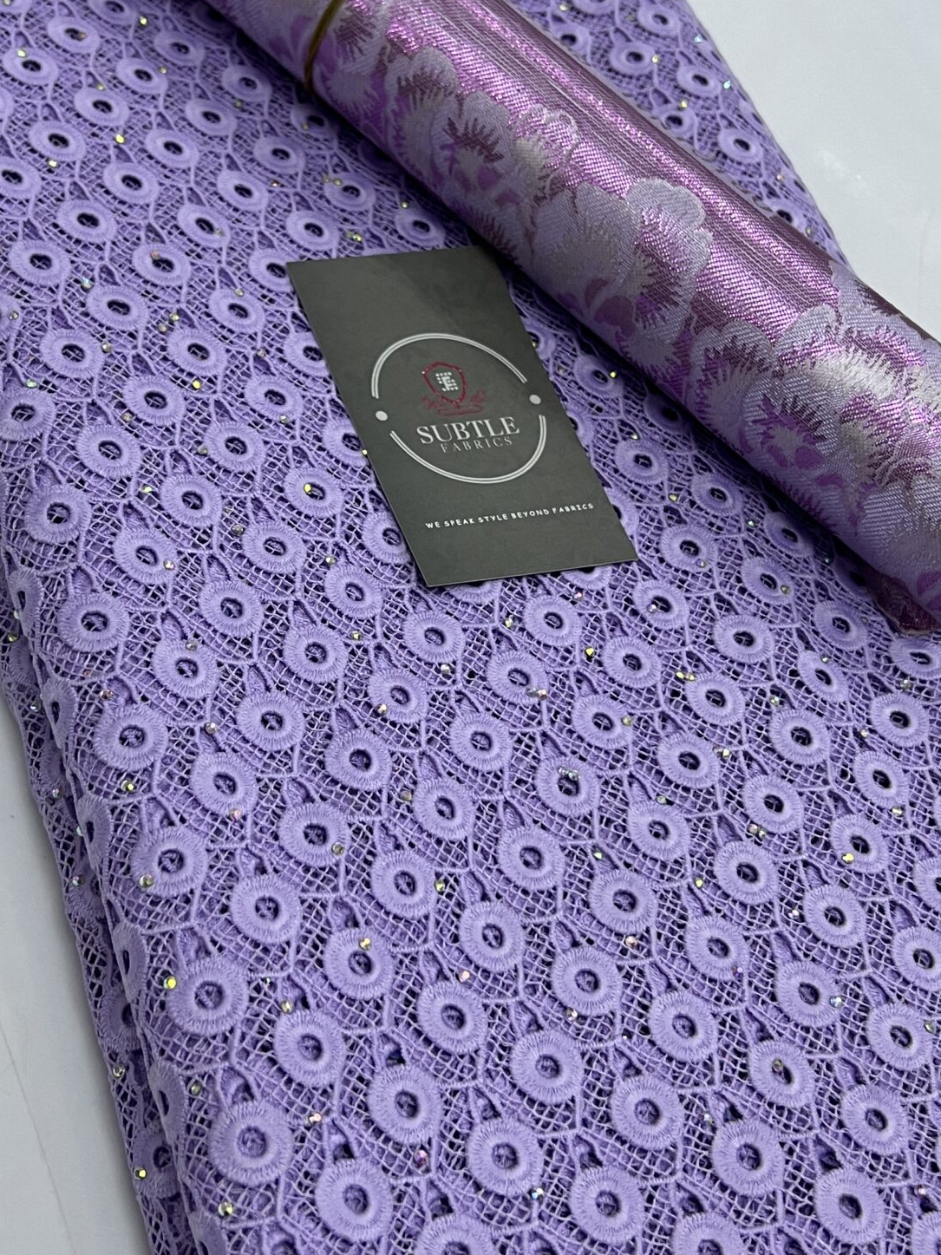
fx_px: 1668
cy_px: 620
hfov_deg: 31.4
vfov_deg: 41.2
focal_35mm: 46
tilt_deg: -51.1
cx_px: 385
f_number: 1.5
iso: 80
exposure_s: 1/50
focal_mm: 5.7
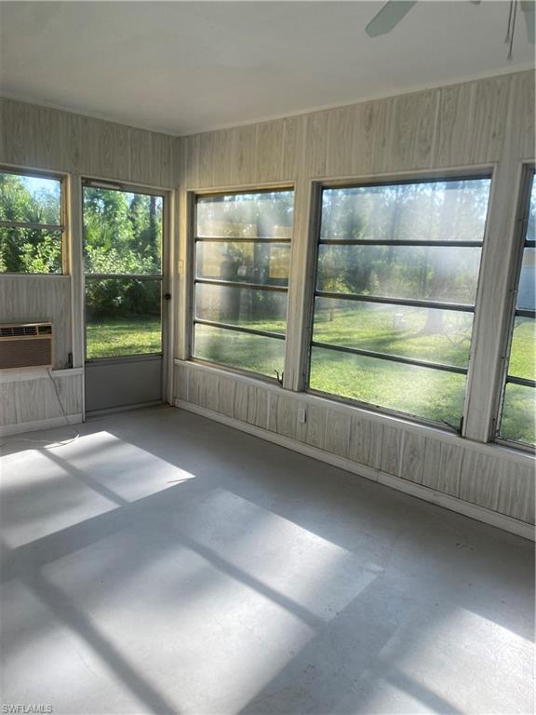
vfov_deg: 67.3
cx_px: 268
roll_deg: -4.1
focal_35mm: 26
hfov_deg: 53.1
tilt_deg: -12.2
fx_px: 537
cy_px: 358
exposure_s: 1/539
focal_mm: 4.25
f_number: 1.8
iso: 32
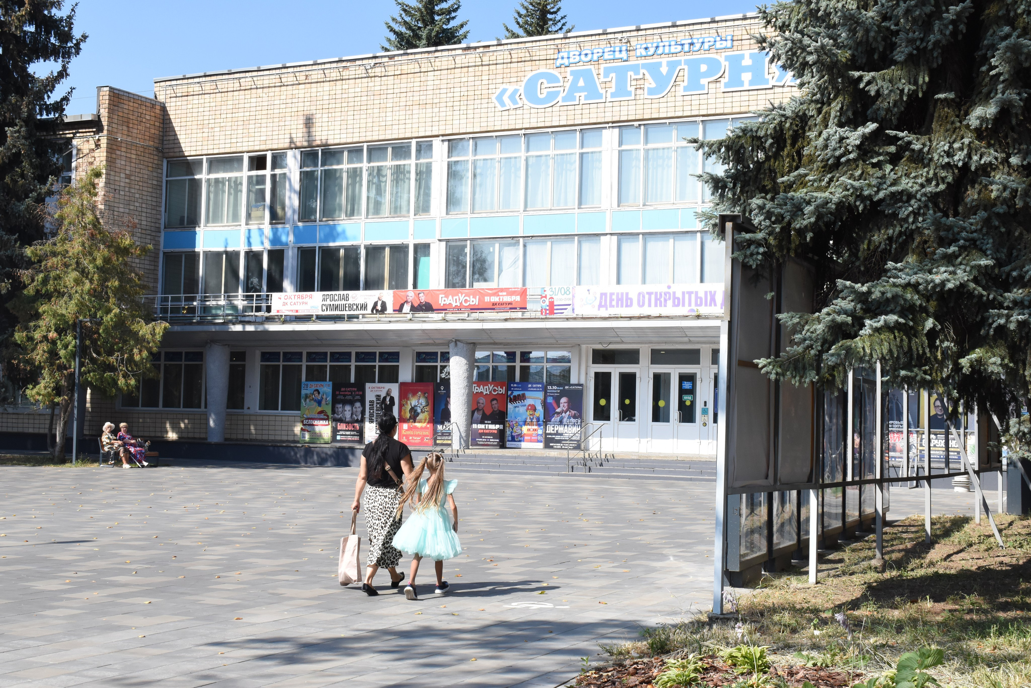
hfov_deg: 38.9
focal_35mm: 51
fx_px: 1461
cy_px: 344
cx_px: 516
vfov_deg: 26.5
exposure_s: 1/640
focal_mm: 34
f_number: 13
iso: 800
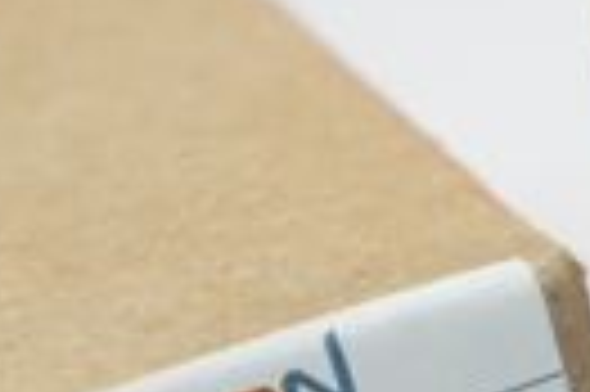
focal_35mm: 295
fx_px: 4833
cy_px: 369
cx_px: 707
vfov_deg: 4.6
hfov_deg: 6.9
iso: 1600
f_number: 4.5
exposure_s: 1/40
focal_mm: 43
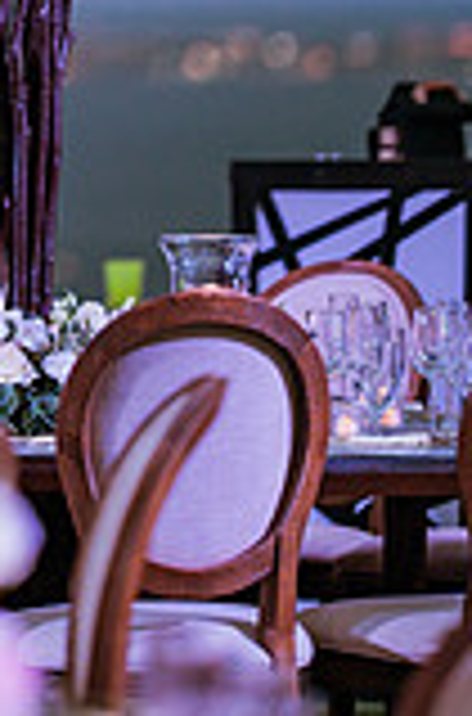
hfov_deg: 3.6
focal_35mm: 383
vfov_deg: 5.4
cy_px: -288
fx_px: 7581
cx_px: -173
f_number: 1.8
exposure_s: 1/160
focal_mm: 135
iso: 500
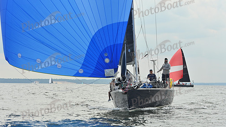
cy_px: 79
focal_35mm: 115
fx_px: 689
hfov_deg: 18.6
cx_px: 108
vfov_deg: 10.5
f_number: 6.3
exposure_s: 1/1600
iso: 320
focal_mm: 95
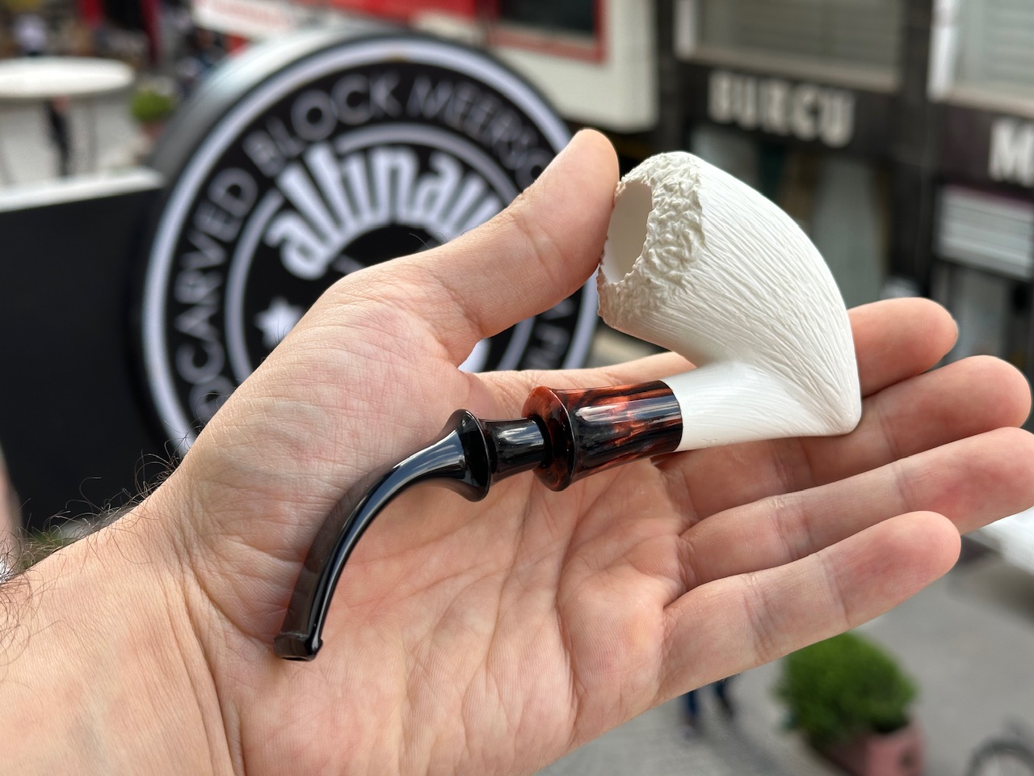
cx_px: 517
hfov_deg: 39.7
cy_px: 388
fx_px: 1434
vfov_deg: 30.3
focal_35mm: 48
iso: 64
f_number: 1.78
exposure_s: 1/471
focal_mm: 6.86
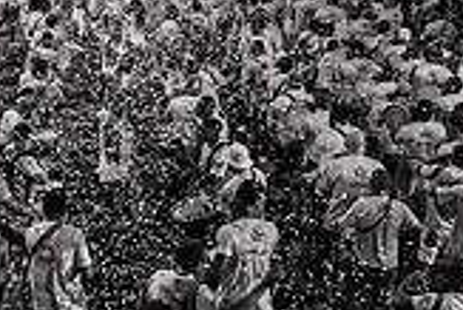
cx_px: 99
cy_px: 98
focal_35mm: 71
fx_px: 914
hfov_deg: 27.9
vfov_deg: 19.2
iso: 3200
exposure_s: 1/100
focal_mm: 20
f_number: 4
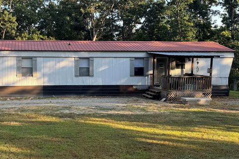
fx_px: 285
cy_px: 68
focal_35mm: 43
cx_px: 62
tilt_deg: -3.1
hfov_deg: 44.1
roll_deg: -0.1
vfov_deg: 31.1
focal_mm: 6.76
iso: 80
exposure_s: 1/715
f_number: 1.78
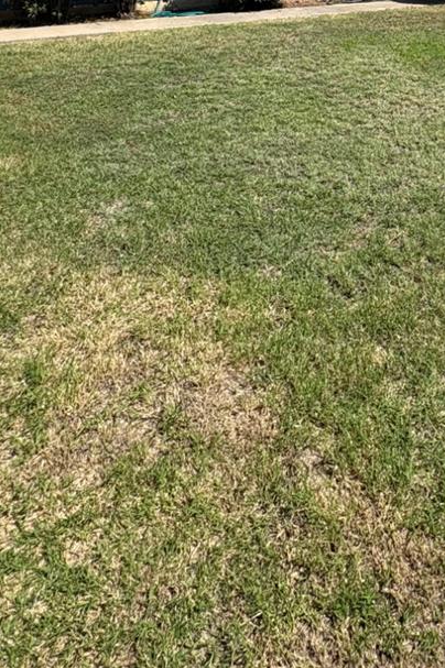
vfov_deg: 44.9
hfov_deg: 35.0
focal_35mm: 36
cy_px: -2
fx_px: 668
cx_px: 388
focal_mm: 2.22
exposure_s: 1/1672
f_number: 2.2
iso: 50
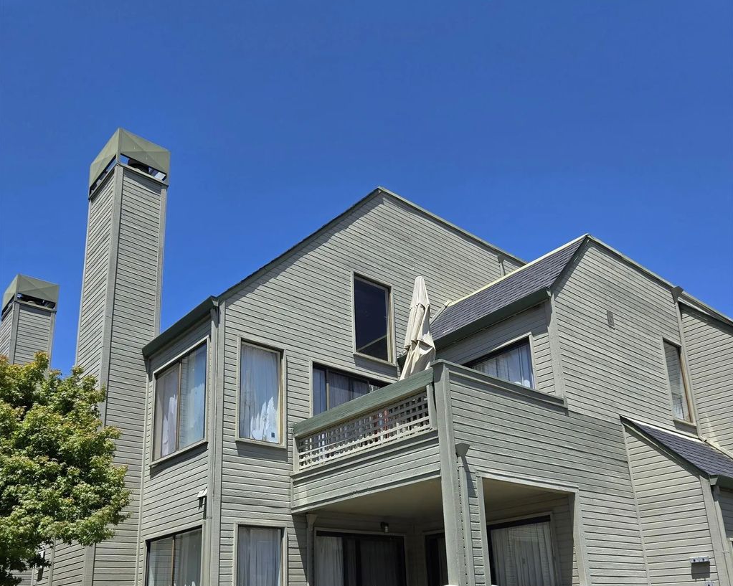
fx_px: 651
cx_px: 366
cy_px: 438
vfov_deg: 46.8
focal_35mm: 30
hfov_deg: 58.8
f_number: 1.8
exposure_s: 1/2921
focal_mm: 5.4
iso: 40
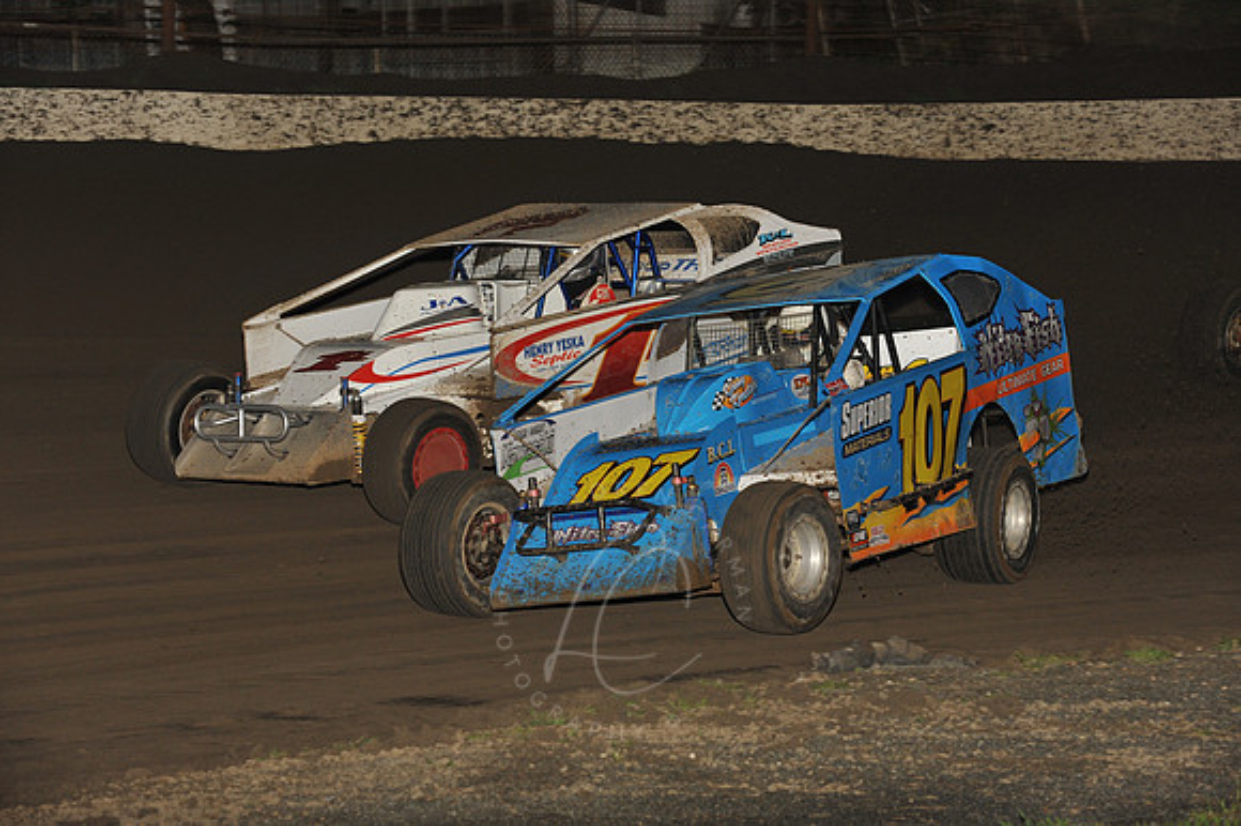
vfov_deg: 11.0
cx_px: 620
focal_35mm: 125
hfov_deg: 16.4
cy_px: 413
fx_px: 4306
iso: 1000
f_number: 7.1
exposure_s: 1/320
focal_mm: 125
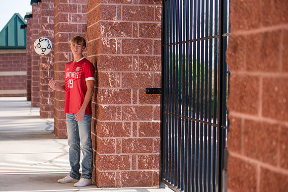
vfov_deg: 18.5
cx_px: 143
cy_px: 100
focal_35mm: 74
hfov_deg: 27.4
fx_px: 591
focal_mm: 70
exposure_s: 1/1250
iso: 200
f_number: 2.8
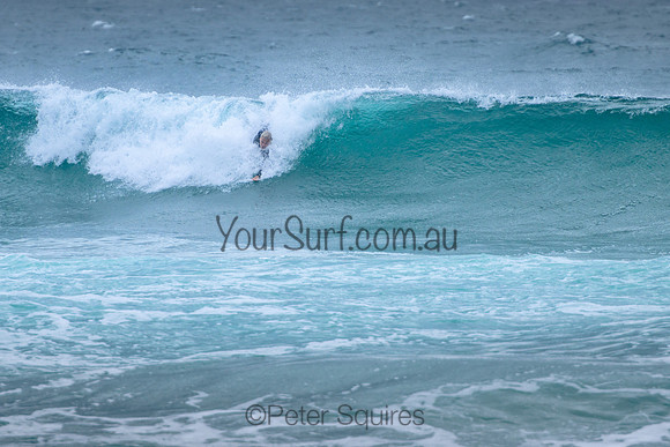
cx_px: 330
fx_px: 10241
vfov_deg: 2.5
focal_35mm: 550
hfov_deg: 3.7
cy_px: 174
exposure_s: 1/2000
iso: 360
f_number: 5.6
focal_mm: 400
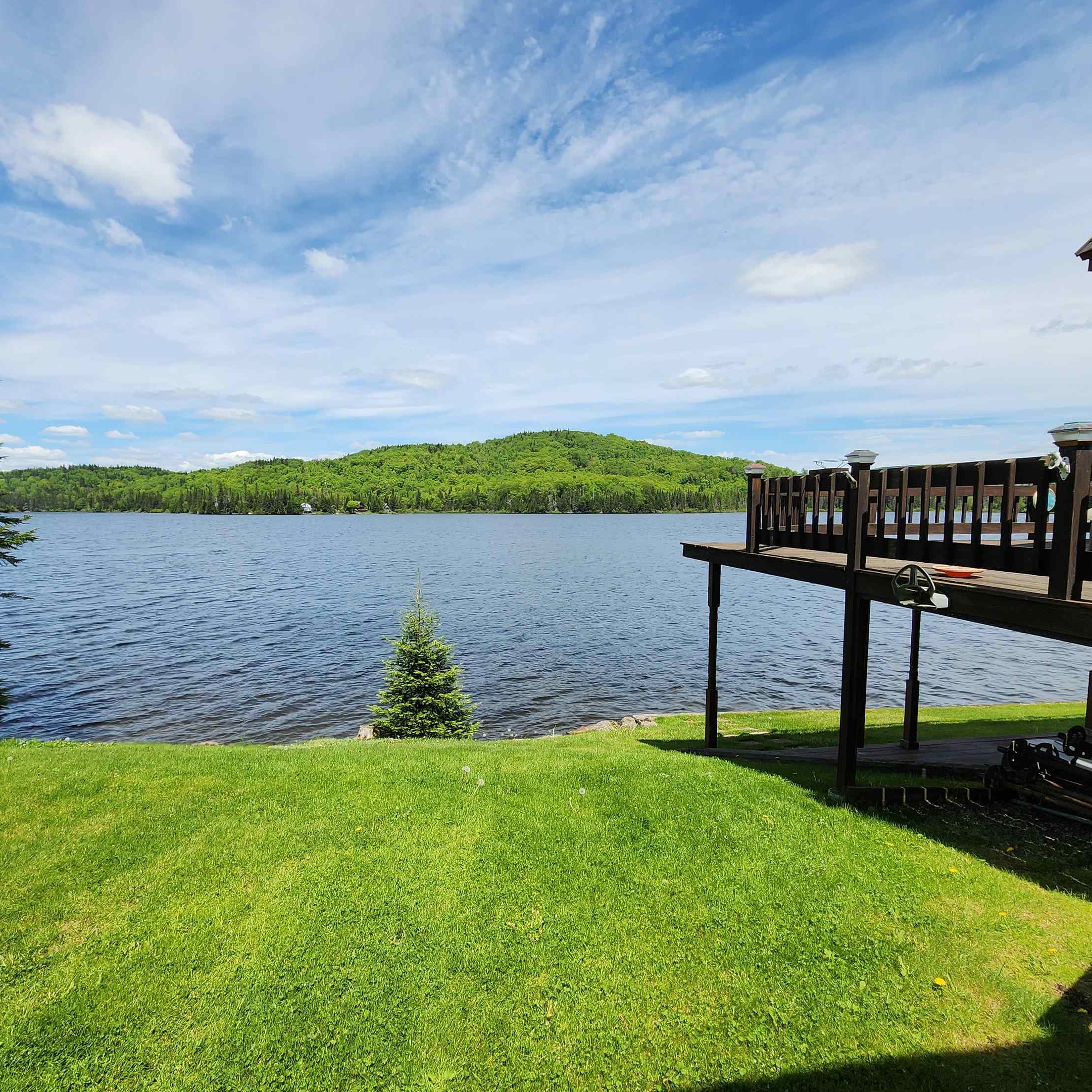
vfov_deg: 87.4
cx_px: 521
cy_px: 567
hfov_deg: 87.4
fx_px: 571
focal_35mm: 16
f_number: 2.2
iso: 50
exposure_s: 1/1962
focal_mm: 2.2
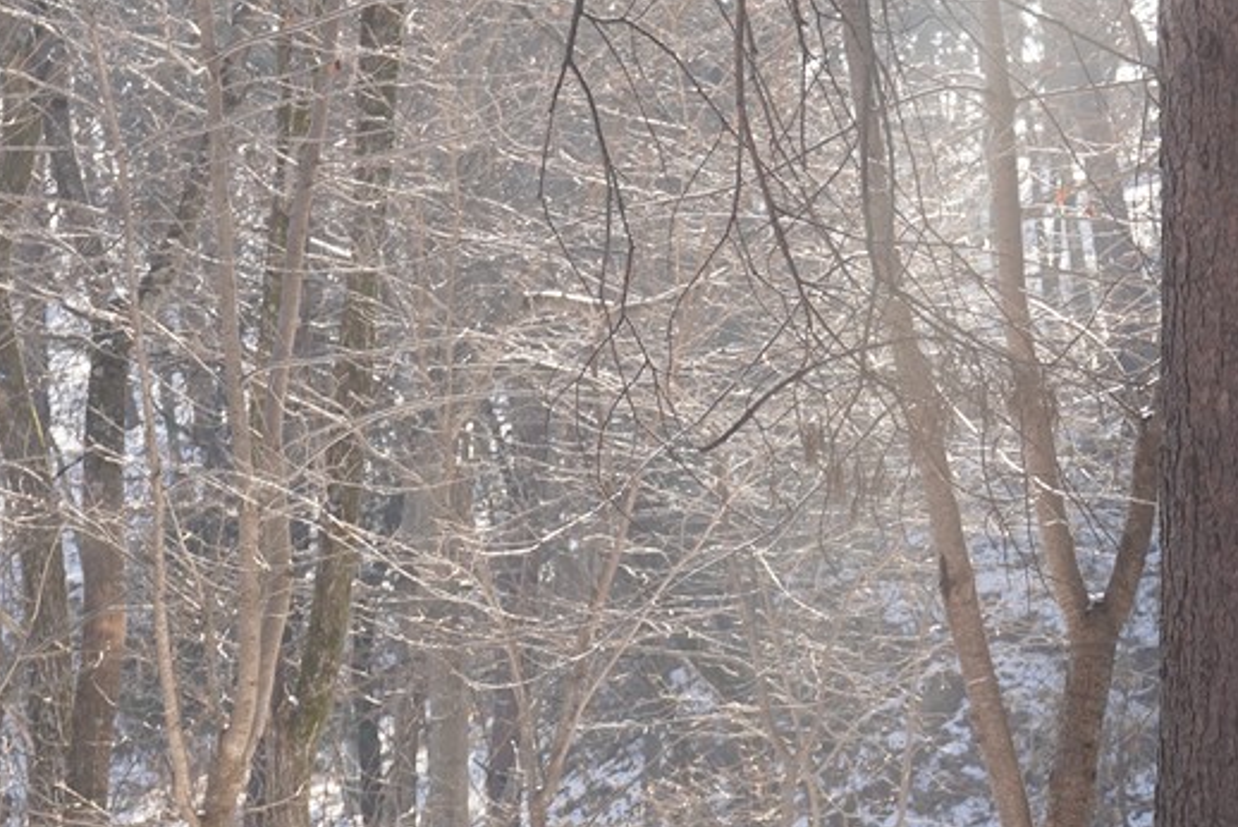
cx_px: 942
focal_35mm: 193
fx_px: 6640
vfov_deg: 7.1
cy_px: 1085
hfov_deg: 10.6
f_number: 9
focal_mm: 50
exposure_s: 1/100
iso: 200
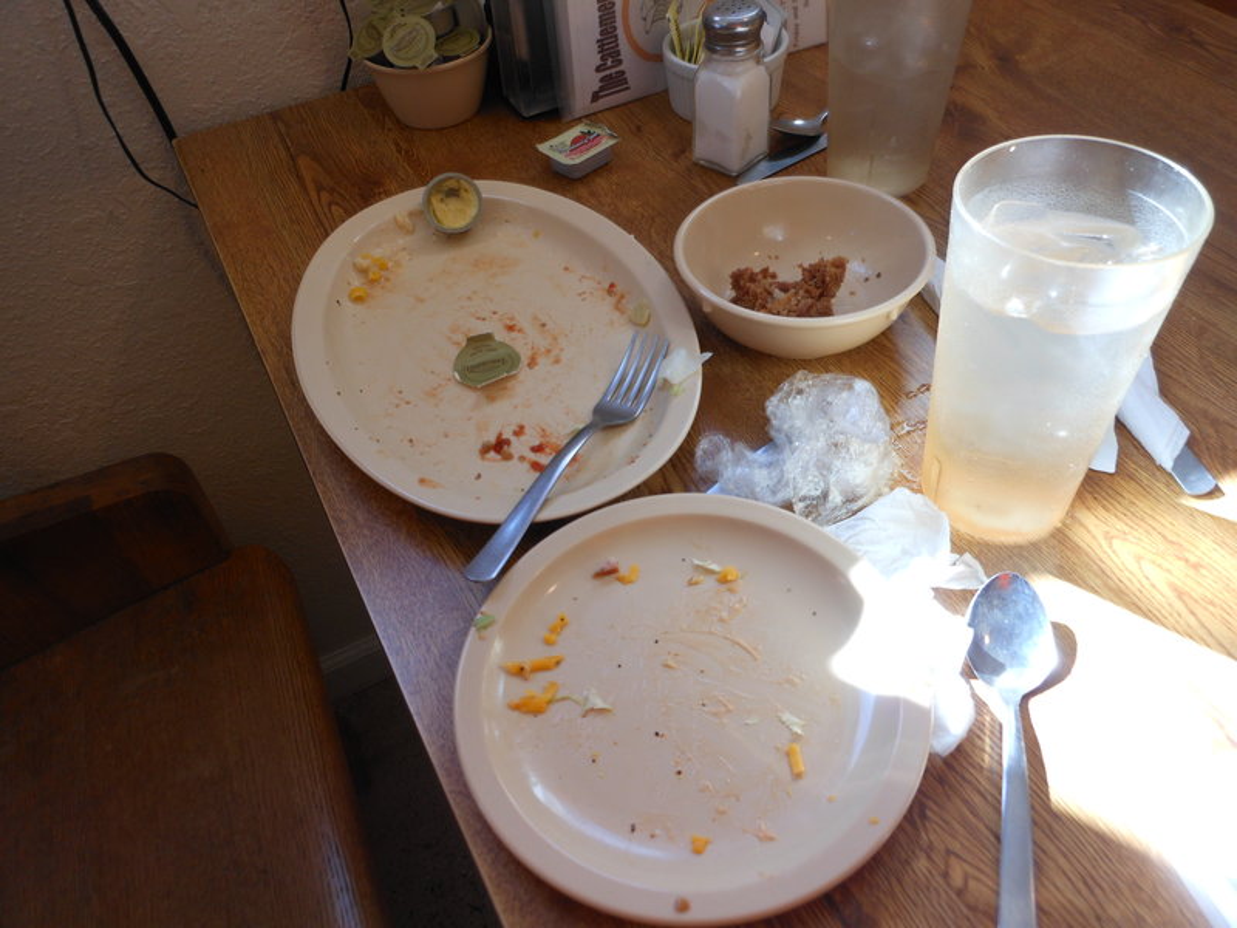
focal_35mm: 28
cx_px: 618
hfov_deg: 63.4
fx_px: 1001
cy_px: 464
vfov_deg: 49.7
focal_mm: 5
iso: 80
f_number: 3.7
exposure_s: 1/40
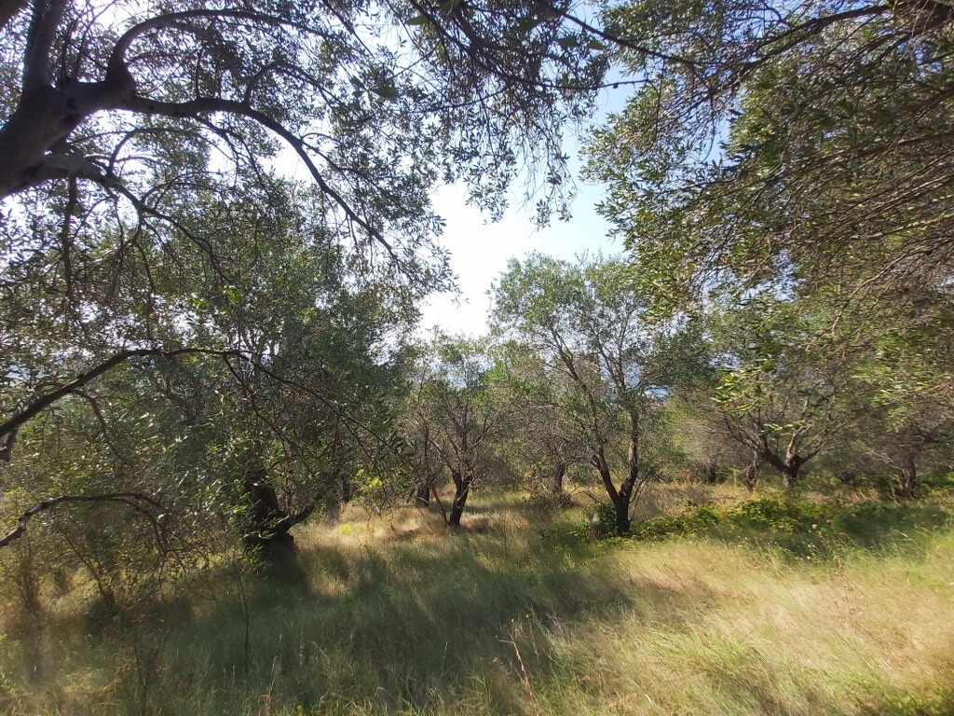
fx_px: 331
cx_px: 477
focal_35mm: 12
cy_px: 358
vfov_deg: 94.5
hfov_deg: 110.5
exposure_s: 1/600
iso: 40
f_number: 2.2
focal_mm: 1.42
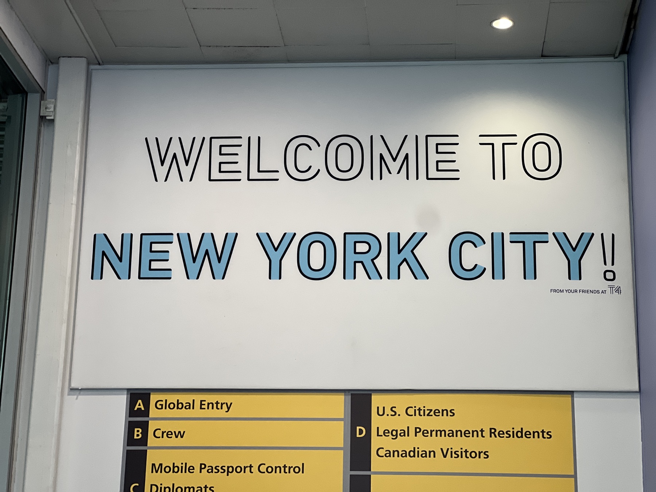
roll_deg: -1.1
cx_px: 328
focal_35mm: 77
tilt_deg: +16.8
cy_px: 246
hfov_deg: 25.3
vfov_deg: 19.1
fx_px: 1459
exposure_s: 1/40
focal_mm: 9
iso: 250
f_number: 2.8
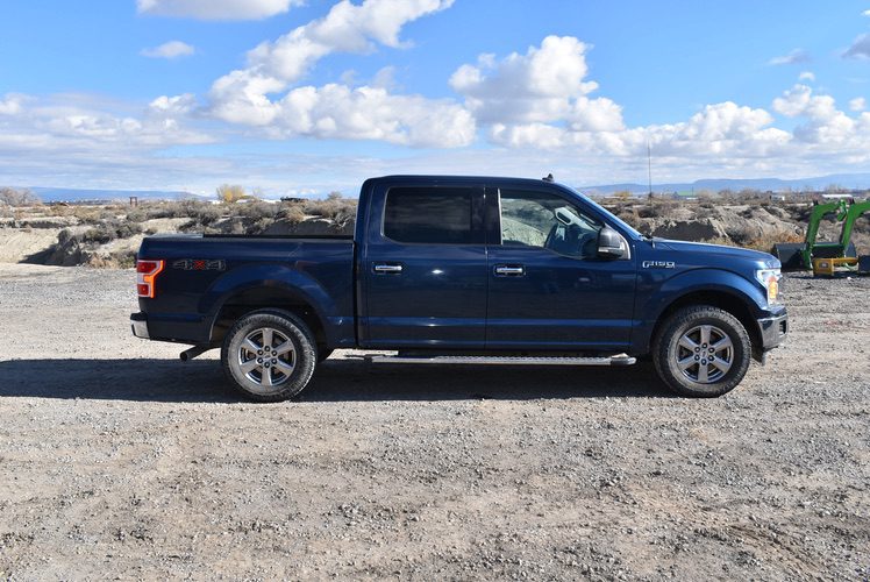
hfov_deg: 57.2
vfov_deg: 40.0
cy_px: 291
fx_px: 798
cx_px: 435
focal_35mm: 33
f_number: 10
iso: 100
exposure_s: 1/200
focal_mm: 22
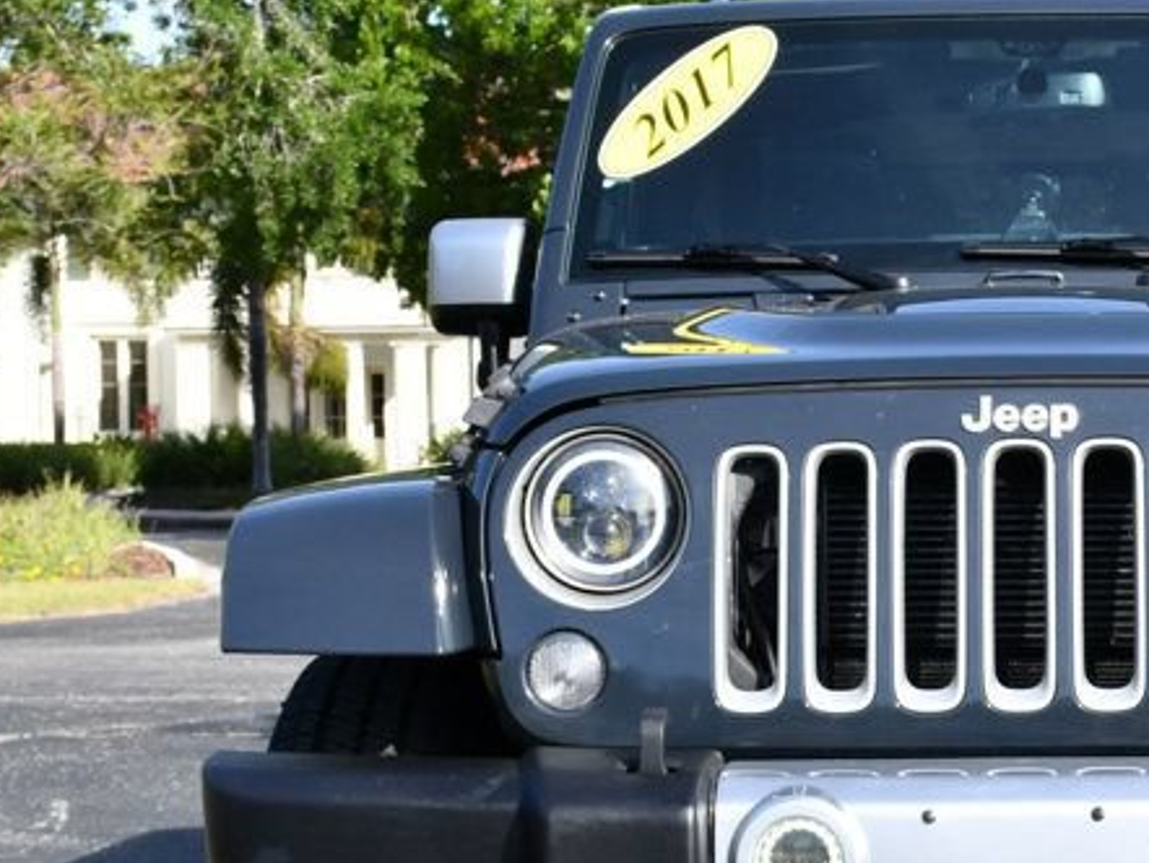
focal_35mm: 98
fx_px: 3255
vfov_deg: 15.1
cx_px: 1001
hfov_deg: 19.7
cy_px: 598
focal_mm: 22
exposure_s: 1/250
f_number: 8
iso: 200
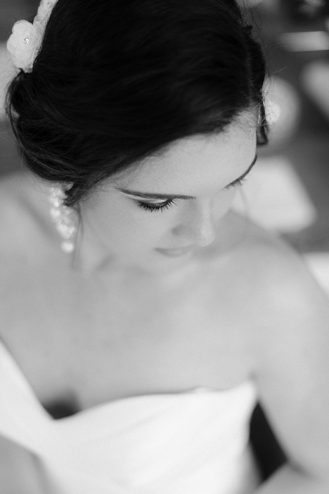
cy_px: 247
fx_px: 686
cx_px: 164
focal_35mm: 50
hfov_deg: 27.0
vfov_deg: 39.6
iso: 200
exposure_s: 1/200
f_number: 2
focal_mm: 50
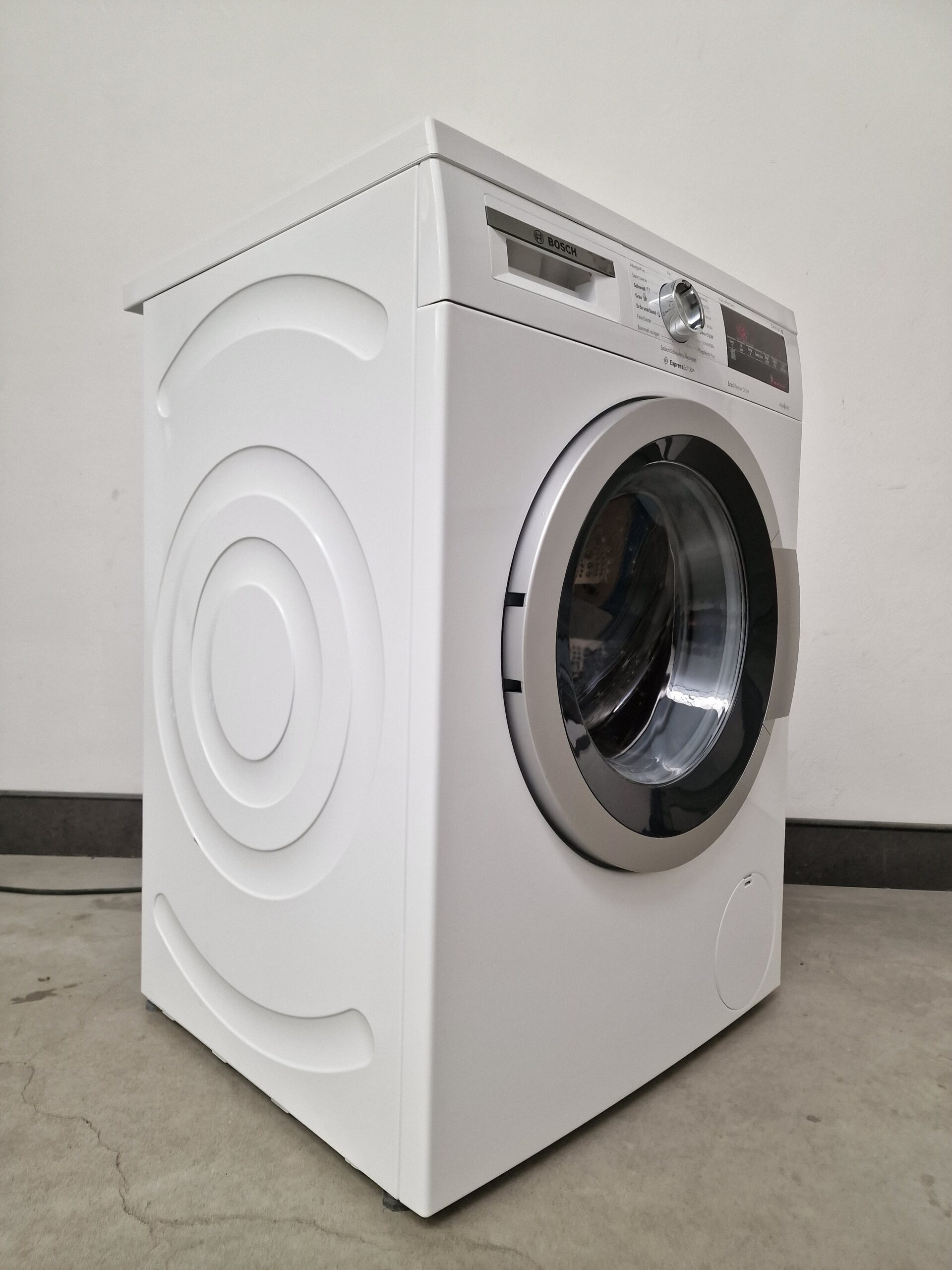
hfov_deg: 58.9
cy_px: 635
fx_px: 843
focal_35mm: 23
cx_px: 476
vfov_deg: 73.9
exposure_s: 1/100
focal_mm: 6.4
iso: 125
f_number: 1.8
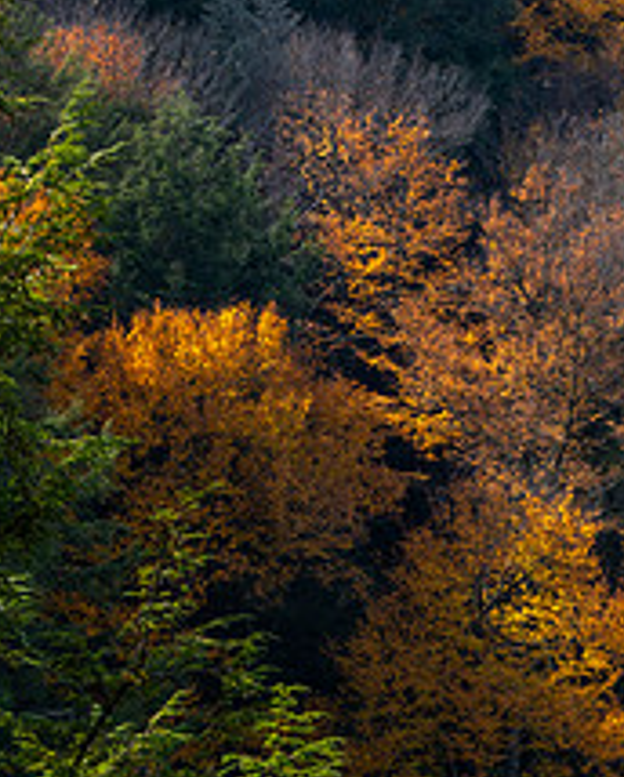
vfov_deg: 7.4
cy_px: 666
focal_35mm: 259
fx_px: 5962
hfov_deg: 5.9
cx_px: 994
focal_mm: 85
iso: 31
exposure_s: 1/5
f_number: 16
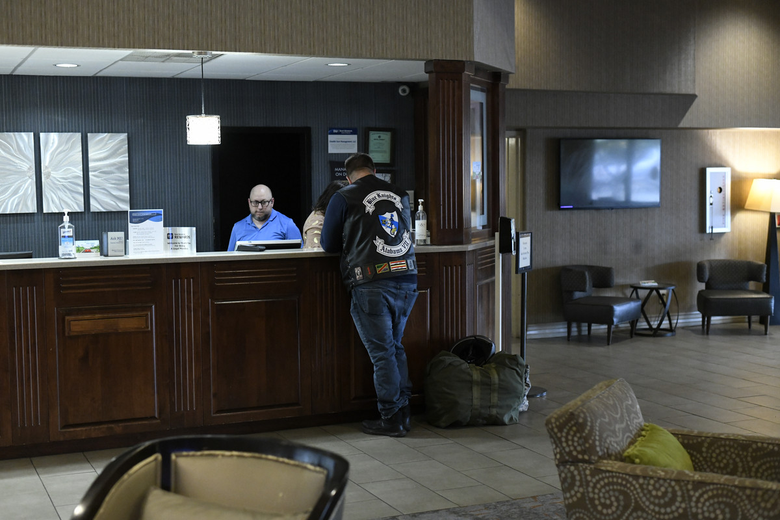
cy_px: 260
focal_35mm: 50
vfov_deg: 27.0
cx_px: 390
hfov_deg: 39.6
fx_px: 1083
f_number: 2.8
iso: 8000
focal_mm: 50
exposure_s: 1/200
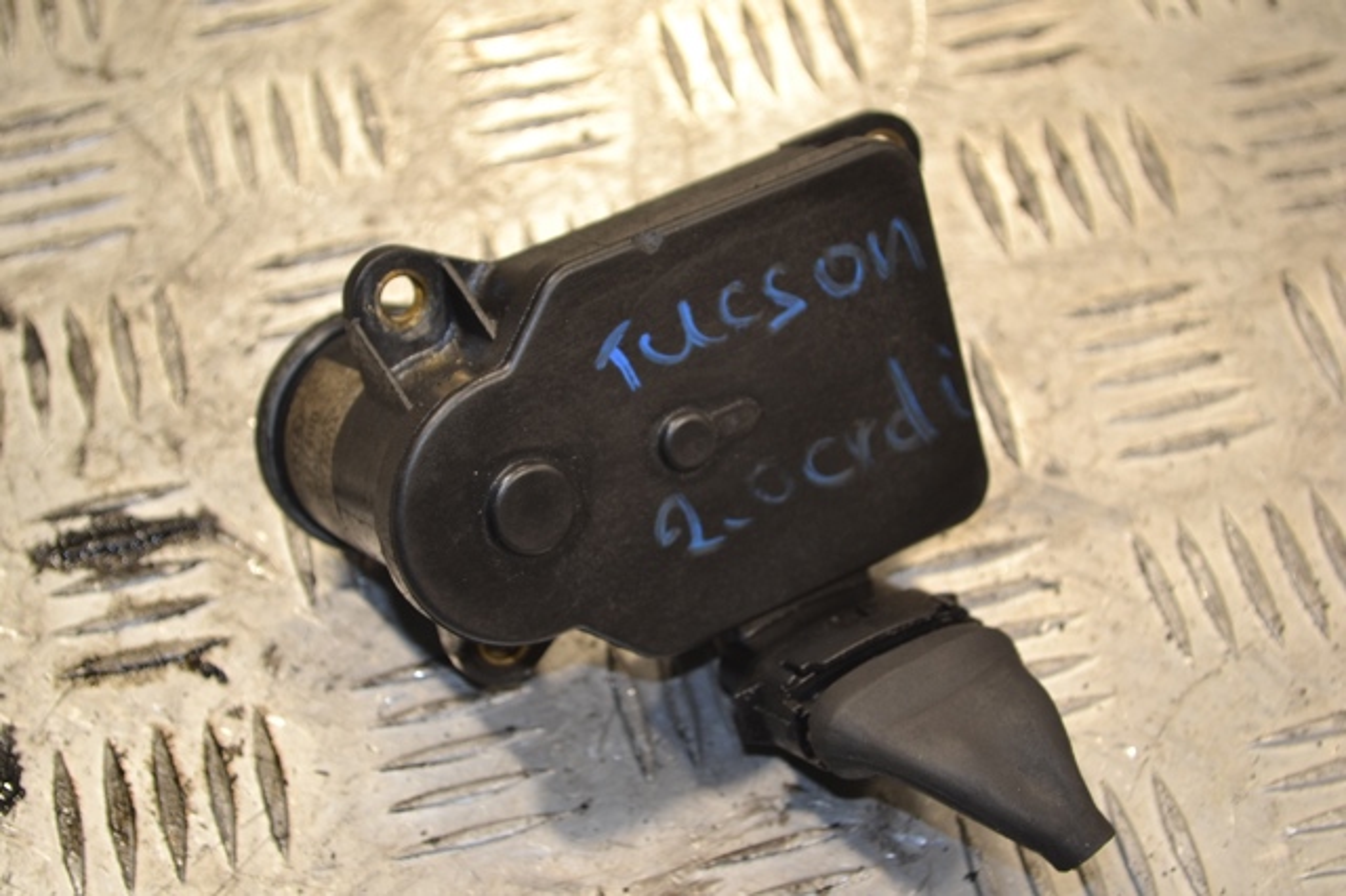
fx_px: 3083
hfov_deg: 24.6
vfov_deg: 16.5
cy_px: 448
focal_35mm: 82
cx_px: 673
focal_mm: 55
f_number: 5.6
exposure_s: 1/60
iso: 400
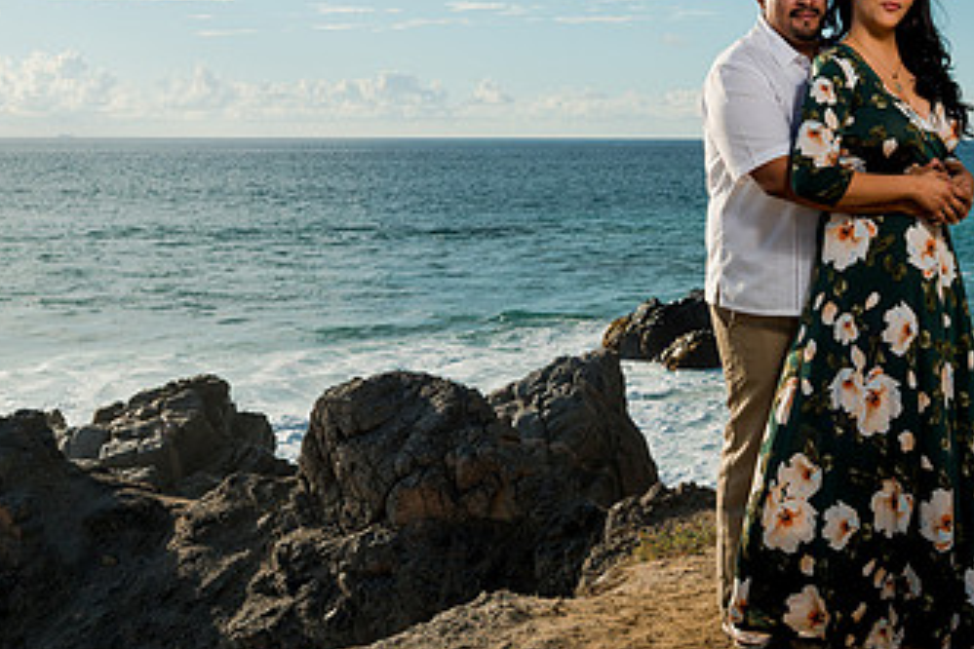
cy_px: 224
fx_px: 1650
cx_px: 591
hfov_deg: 32.8
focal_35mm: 61
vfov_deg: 22.2
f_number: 10
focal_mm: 35
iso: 50
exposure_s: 1/250
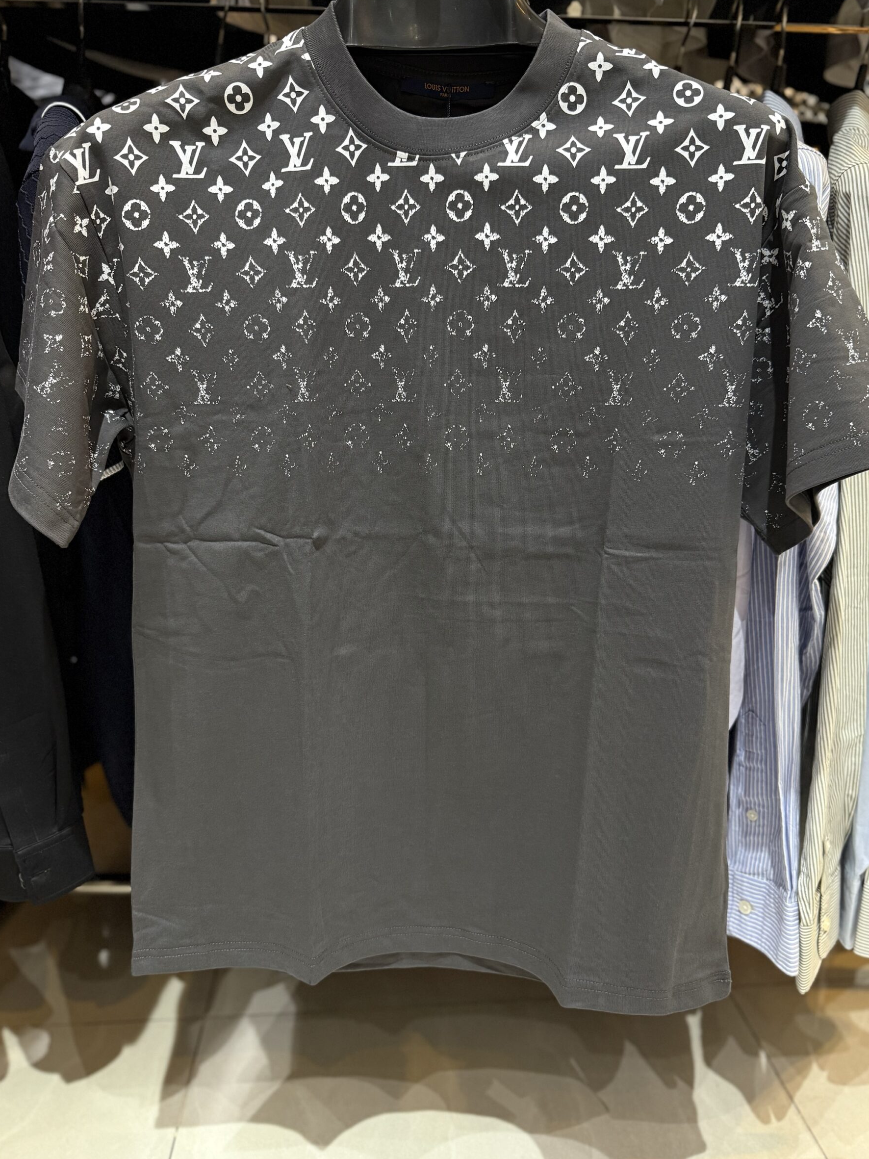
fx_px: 870
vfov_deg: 67.3
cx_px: 444
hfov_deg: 53.1
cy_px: 558
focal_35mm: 26
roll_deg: +0.3
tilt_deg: -11.2
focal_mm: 6.76
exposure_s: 1/50
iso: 320
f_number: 1.78
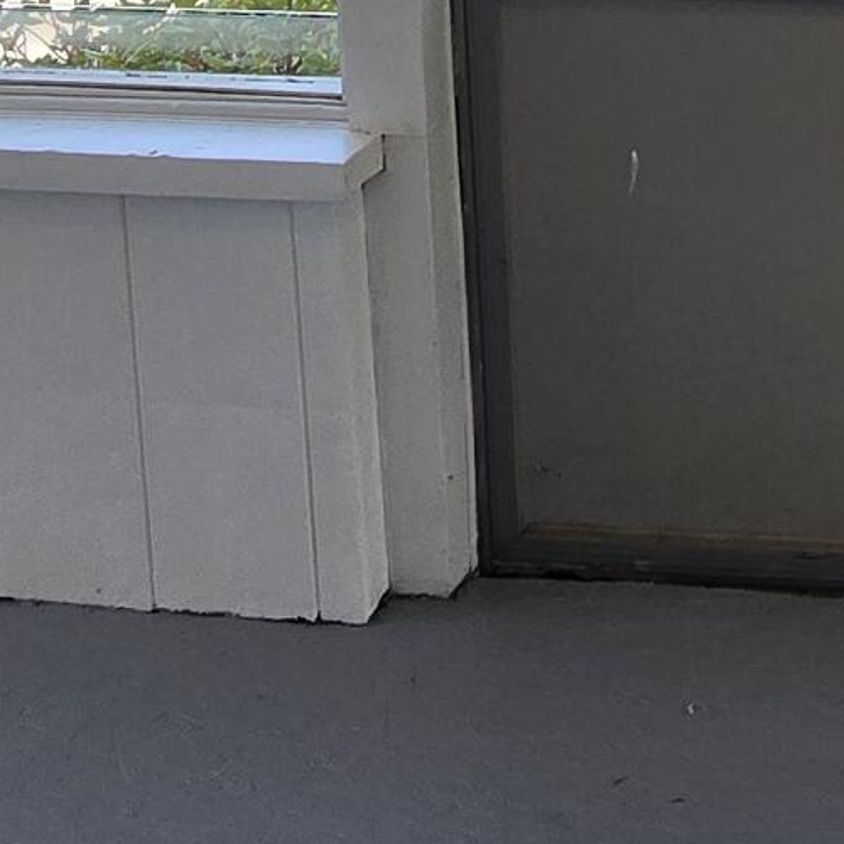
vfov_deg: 20.9
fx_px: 1903
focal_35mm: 69
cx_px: 1214
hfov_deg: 21.5
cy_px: -456
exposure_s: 1/120
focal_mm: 2.2
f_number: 2.2
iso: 50
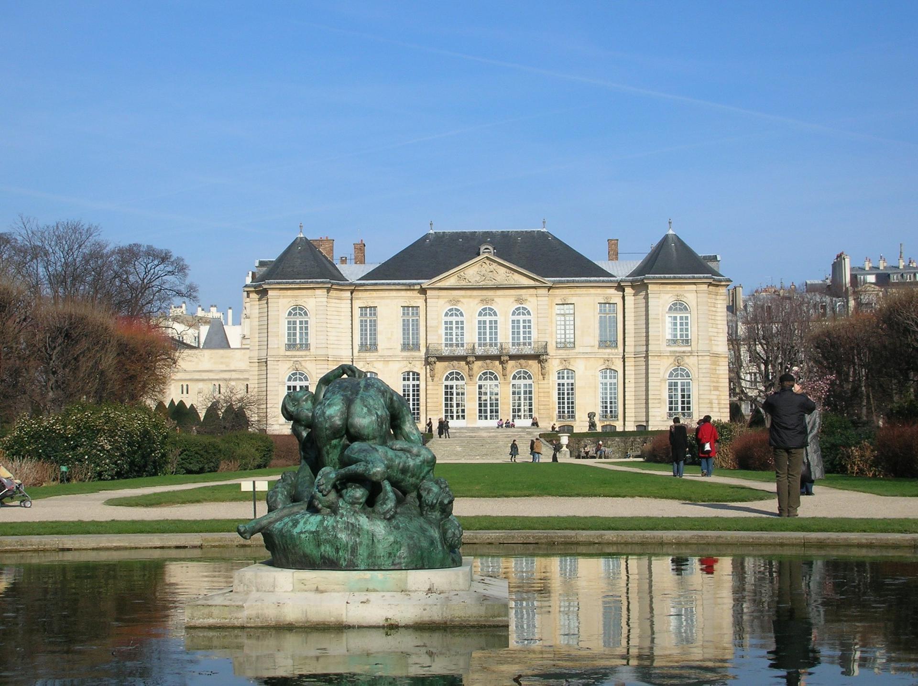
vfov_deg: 25.2
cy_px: 343
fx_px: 1537
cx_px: 459
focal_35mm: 58
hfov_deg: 33.3
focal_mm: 9.7
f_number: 5.9
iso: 50
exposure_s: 1/361
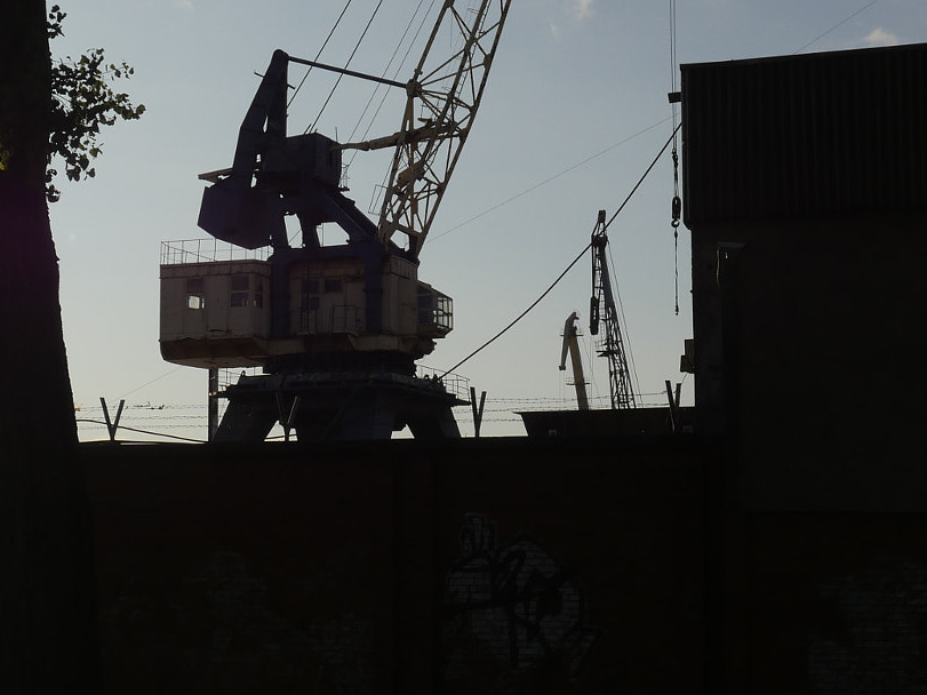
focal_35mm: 75
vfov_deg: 19.6
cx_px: 399
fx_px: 2008
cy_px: 253
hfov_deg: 26.0
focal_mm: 19
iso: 200
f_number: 10
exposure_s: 1/640
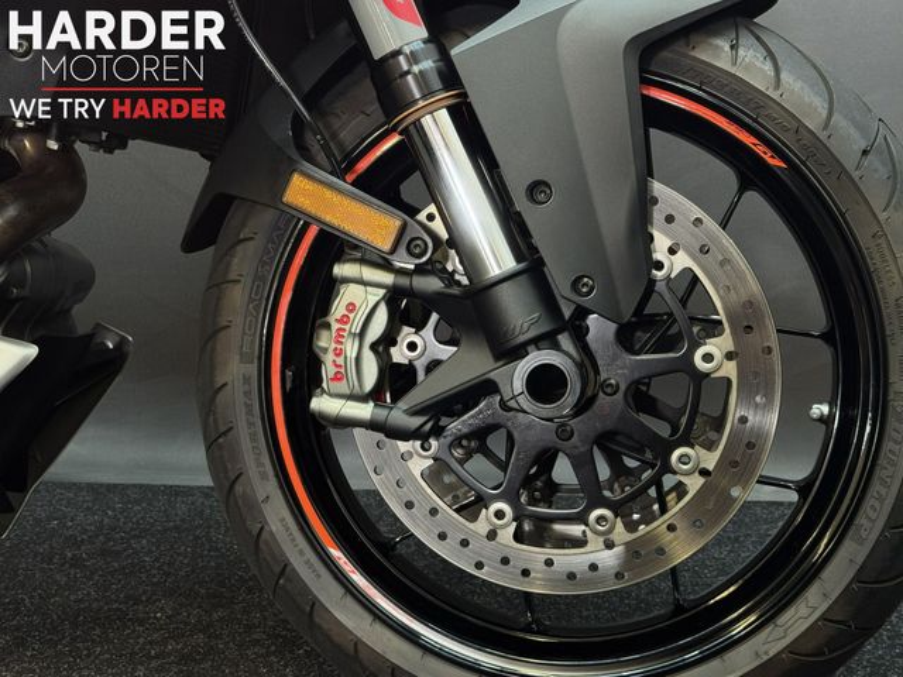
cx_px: 452
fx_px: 1252
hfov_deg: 39.7
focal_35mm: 48
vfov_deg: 30.3
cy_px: 338
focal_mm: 6.76
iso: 160
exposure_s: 1/50
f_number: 1.78
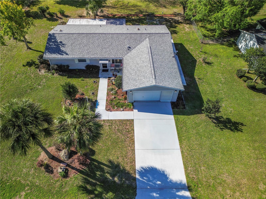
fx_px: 184
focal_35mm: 24
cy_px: 100
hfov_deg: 71.6
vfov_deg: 56.8
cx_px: 133
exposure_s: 1/25
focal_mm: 6.72
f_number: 1.7
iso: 100
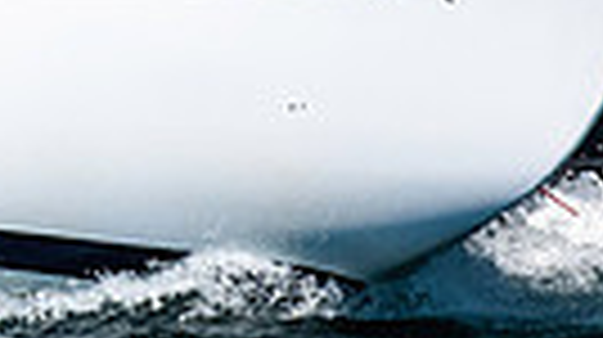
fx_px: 37035
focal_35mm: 2319
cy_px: -412
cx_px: -454
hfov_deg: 0.9
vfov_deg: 0.5
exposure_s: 1/4000
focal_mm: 340
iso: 400
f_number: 5
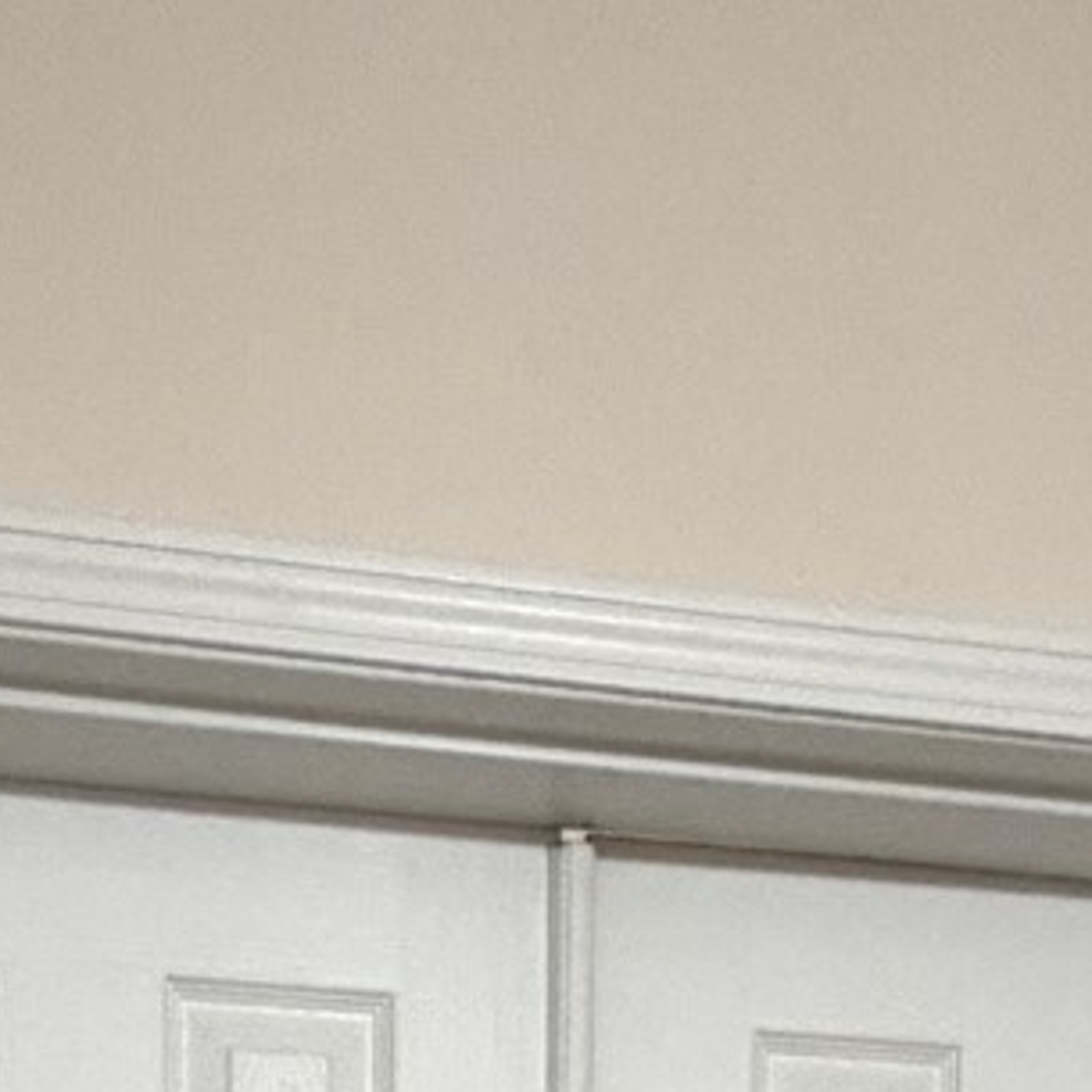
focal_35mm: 78
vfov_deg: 17.1
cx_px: 641
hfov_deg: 22.2
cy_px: 2109
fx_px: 2784
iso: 320
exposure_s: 1/60
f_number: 2.2
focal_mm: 2.22
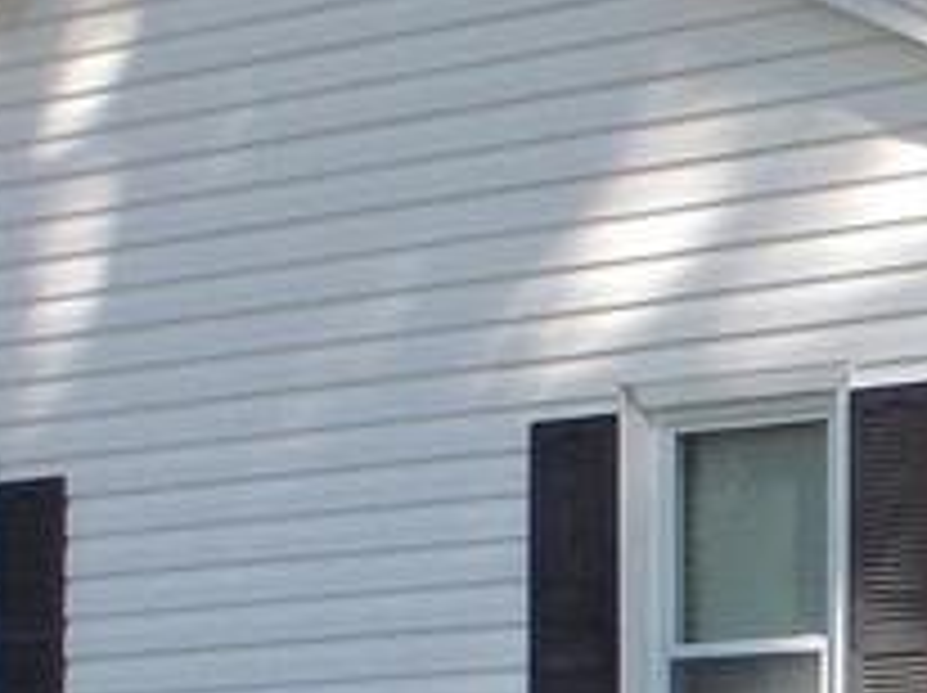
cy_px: 860
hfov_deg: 8.6
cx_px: 1404
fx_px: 5992
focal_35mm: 224
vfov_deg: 6.6
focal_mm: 6.4
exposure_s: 1/250
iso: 125
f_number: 4.2
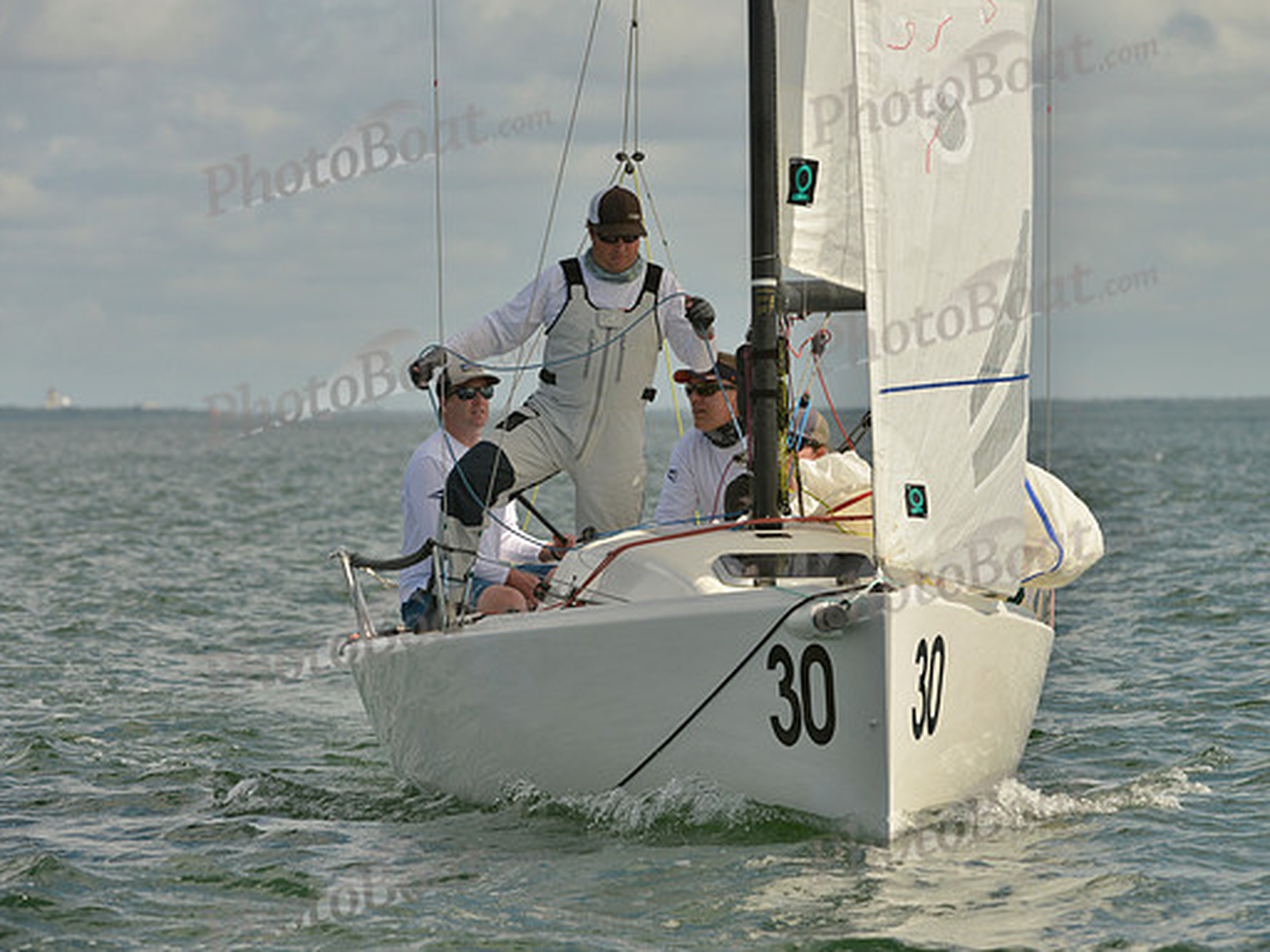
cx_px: 682
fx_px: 10383
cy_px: 475
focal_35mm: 283
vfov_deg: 5.3
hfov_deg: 7.0
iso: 280
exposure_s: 1/1000
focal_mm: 260
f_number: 10
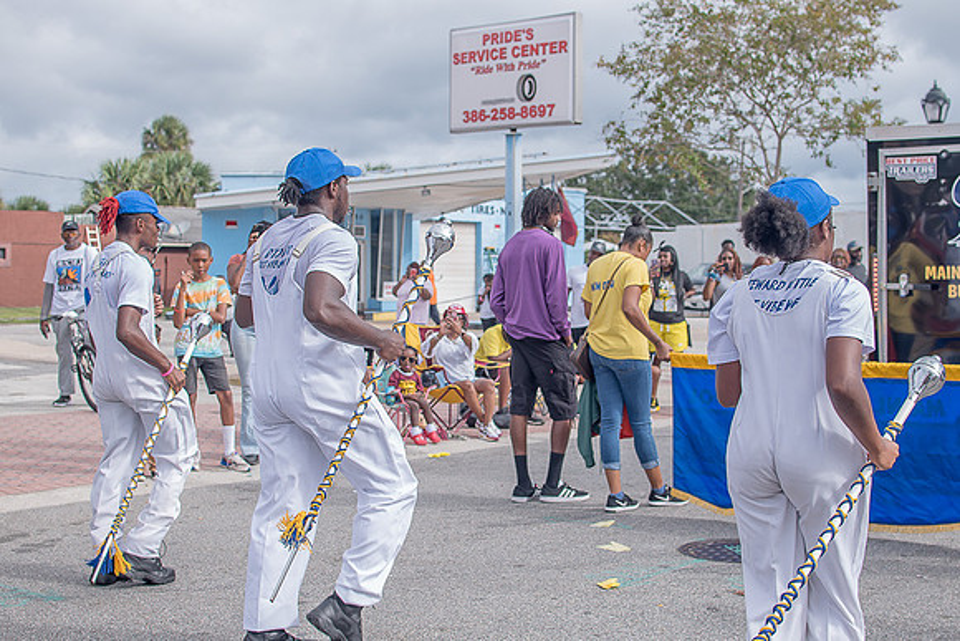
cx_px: 480
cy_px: 320
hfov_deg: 38.2
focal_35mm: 52
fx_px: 1387
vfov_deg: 26.0
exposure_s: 1/500
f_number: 4
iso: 100
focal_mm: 35
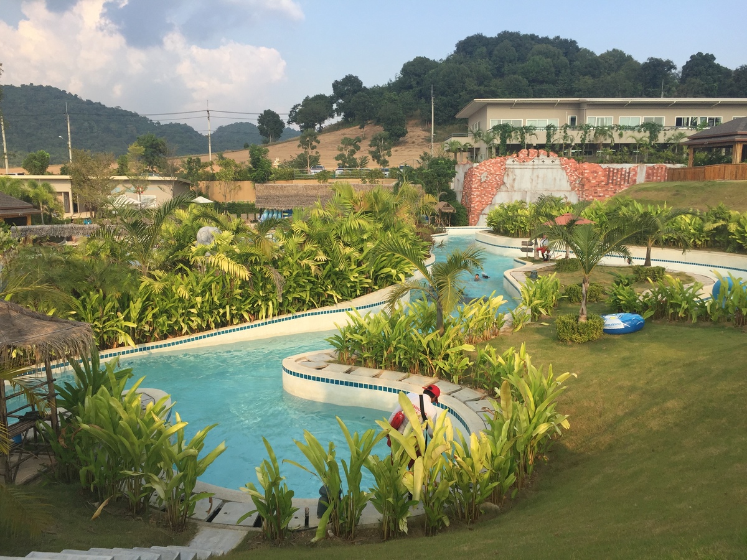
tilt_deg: -8.7
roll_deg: -1.3
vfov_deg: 48.2
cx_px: 374
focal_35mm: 29
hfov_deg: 61.7
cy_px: 280
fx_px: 626
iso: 32
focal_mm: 4.15
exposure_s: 1/1199
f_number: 2.2
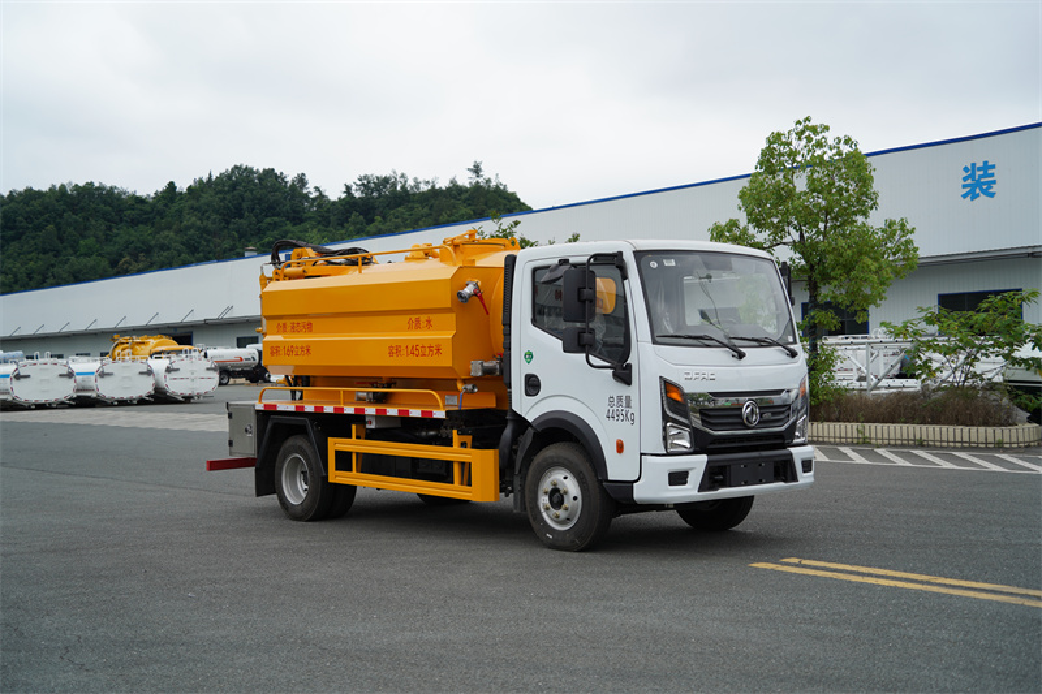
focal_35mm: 39
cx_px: 521
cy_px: 347
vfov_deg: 34.2
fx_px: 1129
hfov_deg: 49.6
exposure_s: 1/500
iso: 100
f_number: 3.2
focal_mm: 39
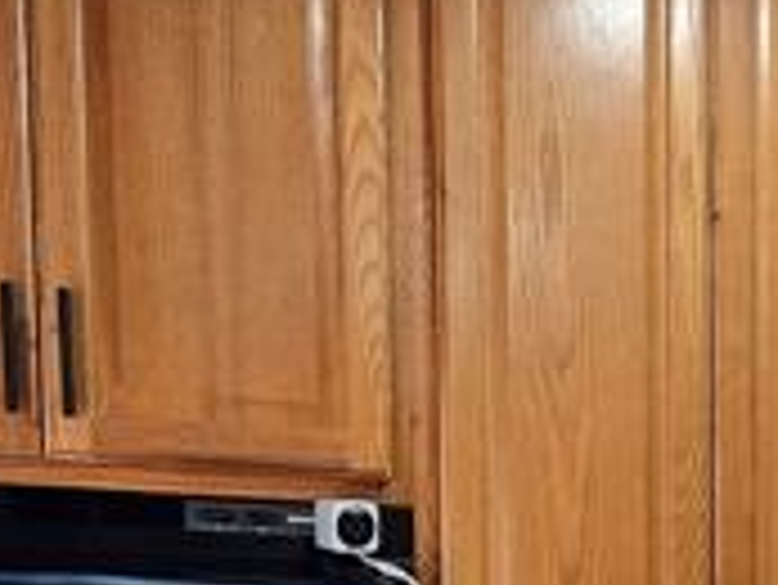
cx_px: 791
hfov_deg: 24.1
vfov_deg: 16.9
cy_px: 945
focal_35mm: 77
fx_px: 1732
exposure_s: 1/60
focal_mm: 2.2
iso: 80
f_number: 2.2
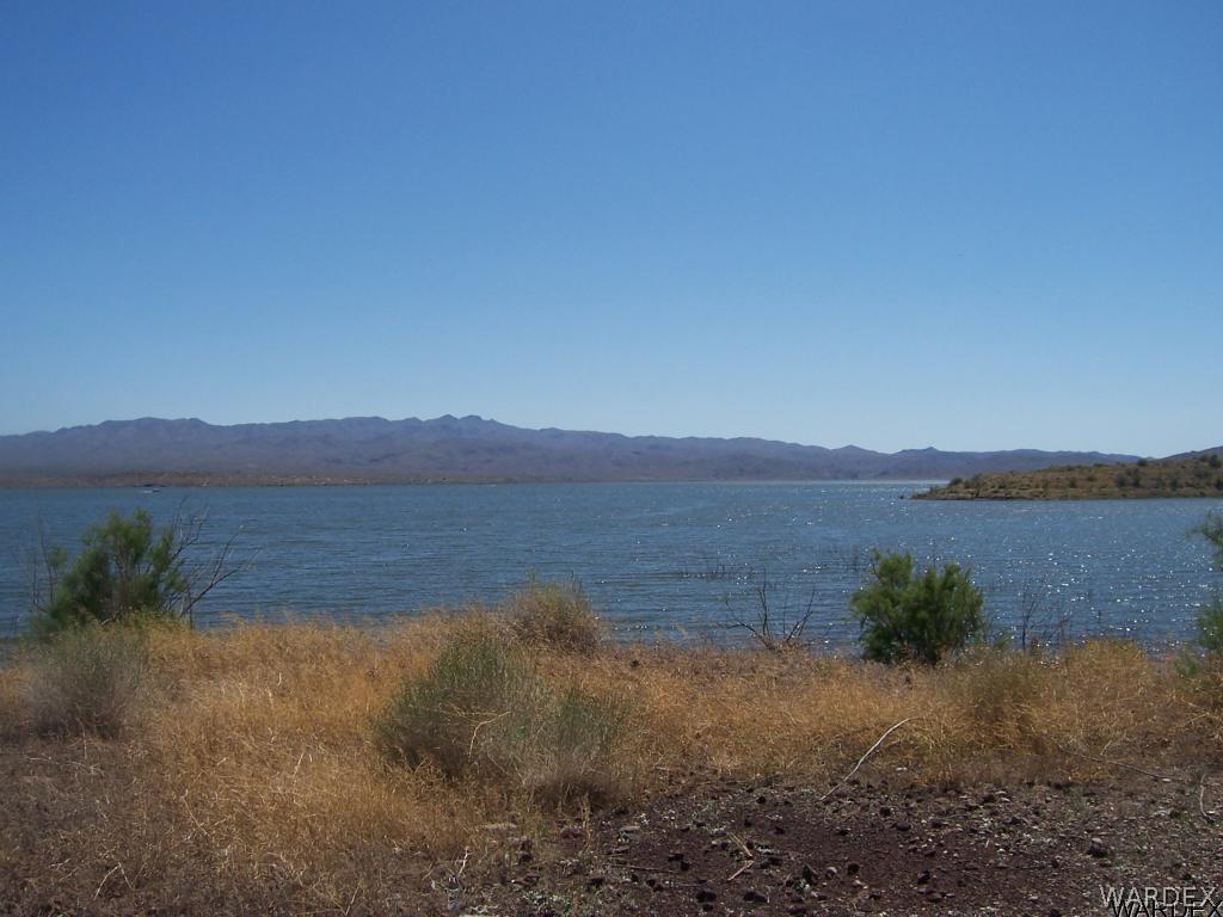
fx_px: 1272
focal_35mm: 36
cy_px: 458
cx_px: 612
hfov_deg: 51.4
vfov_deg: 39.7
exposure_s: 1/1000
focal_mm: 6
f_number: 4.8
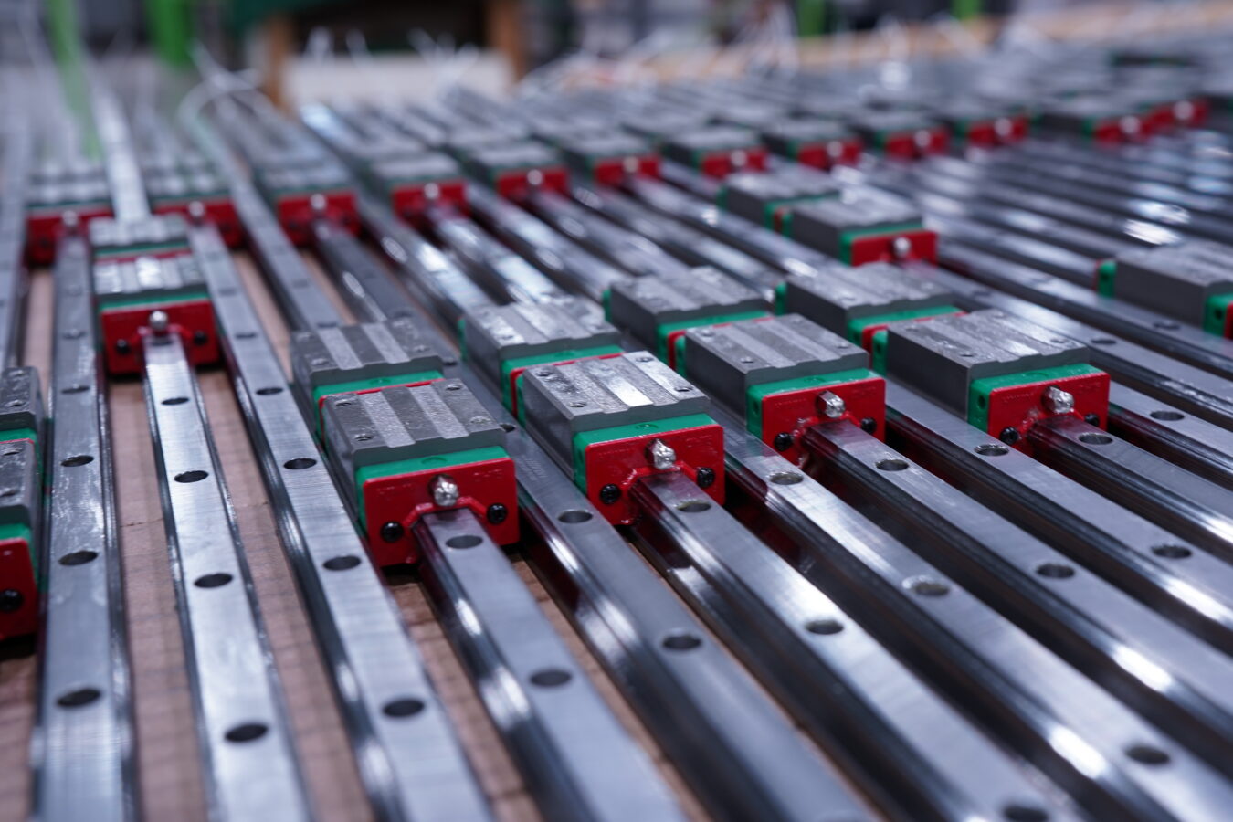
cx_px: 616
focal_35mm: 43
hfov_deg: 45.4
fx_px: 1473
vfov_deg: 31.2
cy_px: 411
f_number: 6.3
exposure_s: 1/8
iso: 400
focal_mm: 43
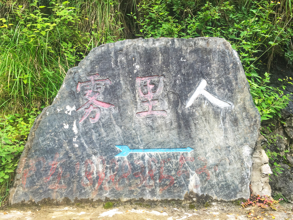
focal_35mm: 29
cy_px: 110
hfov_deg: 61.7
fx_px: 245
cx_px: 146
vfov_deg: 48.2
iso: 32
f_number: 2.2
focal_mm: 4.15
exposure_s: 1/231
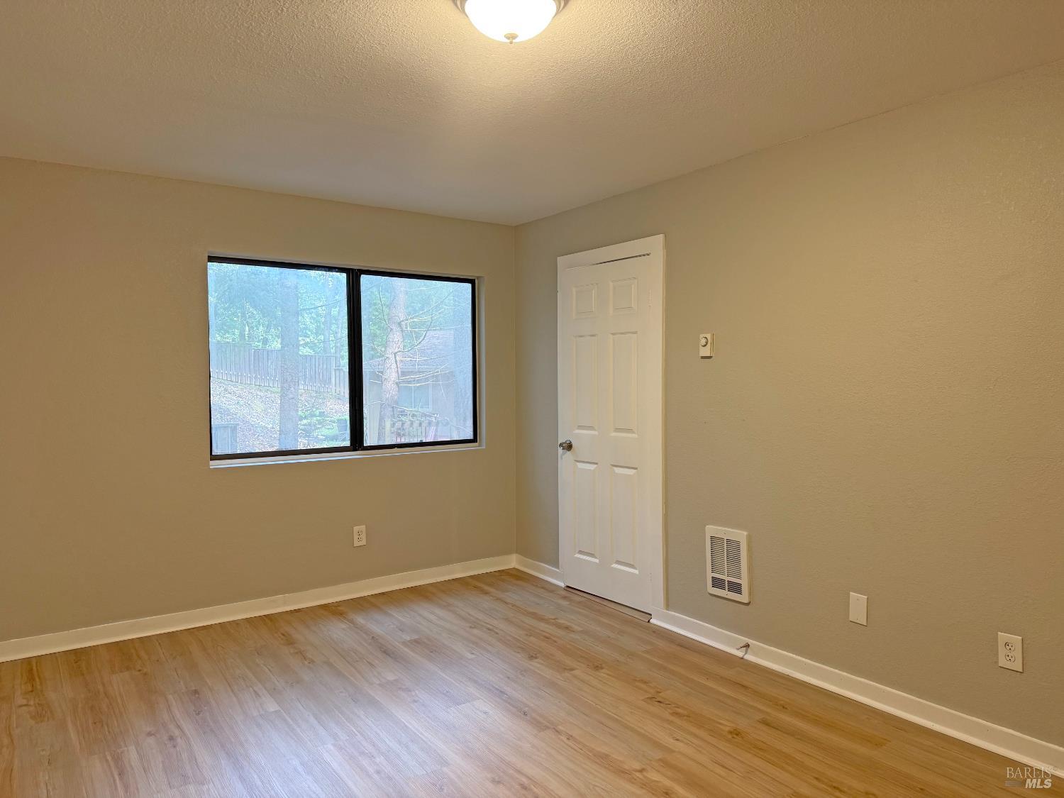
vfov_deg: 56.8
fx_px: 738
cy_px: 399
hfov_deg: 71.6
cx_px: 532
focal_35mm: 24
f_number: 1.78
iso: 160
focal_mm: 6.76
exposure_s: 1/60
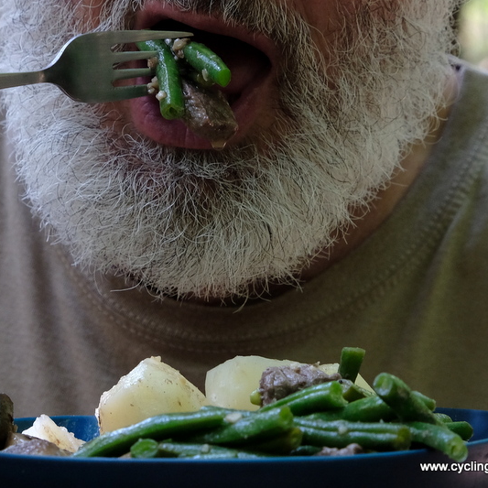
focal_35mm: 106
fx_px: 1691
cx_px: 202
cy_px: 244
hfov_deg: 16.4
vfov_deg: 16.4
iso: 1250
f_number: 5.6
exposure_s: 1/75
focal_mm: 55
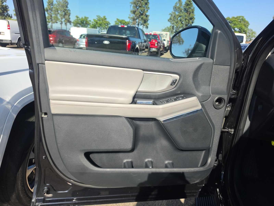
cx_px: 137
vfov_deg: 58.9
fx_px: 182
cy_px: 103
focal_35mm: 23
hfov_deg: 73.9
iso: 63
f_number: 1.4
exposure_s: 1/3326
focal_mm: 6.5
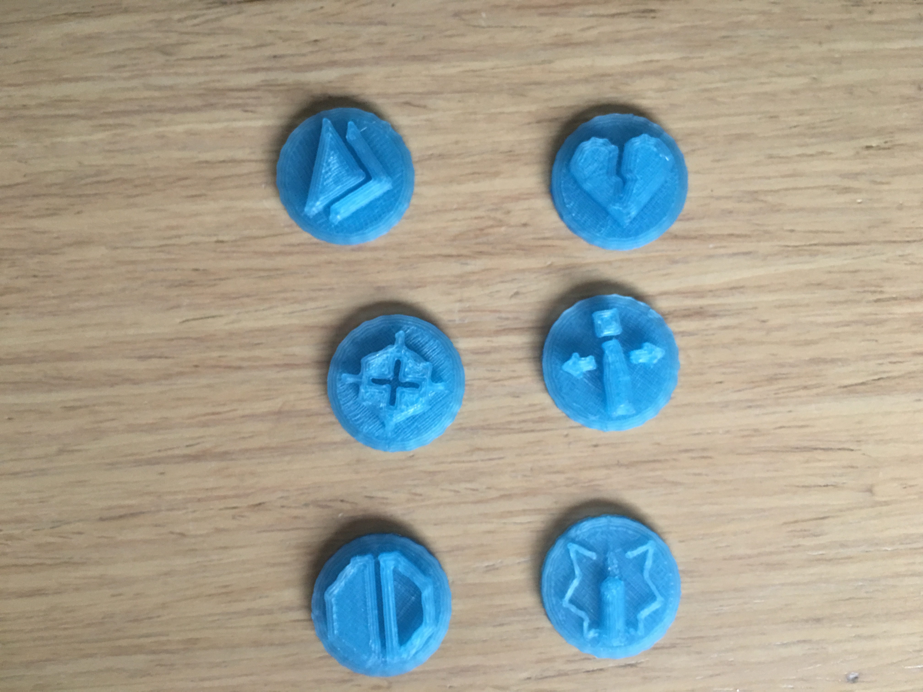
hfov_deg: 61.7
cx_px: 462
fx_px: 773
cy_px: 346
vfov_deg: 48.2
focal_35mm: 29
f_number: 2.2
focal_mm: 4.15
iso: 64
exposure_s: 1/17
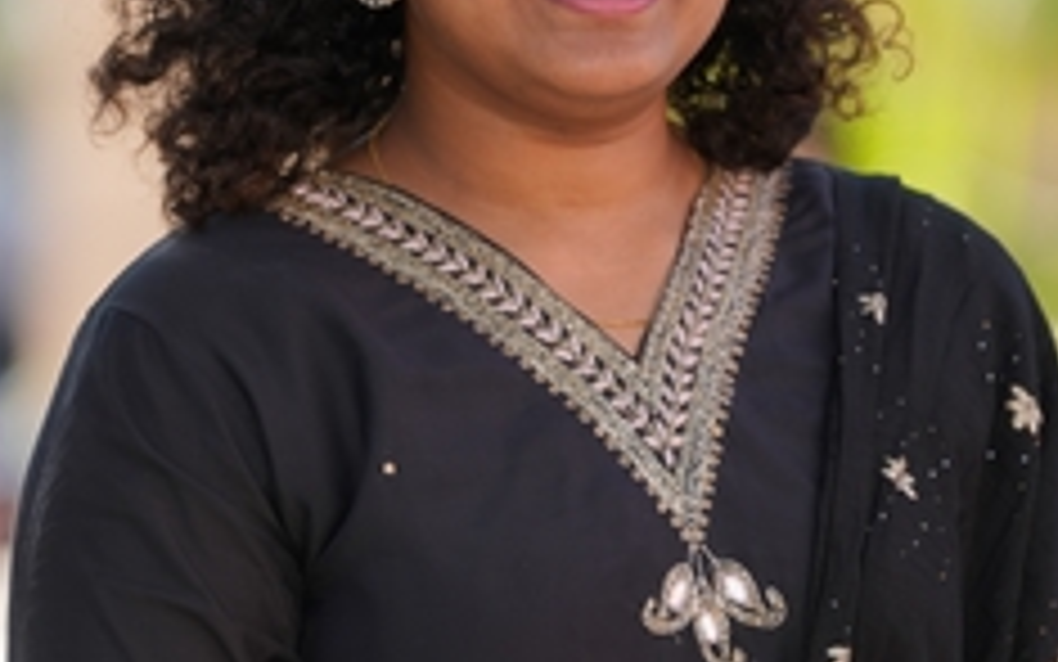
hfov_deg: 5.4
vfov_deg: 3.4
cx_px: 583
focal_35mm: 389
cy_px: 419
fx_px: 11219
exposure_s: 1/500
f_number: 2.8
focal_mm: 200
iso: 250
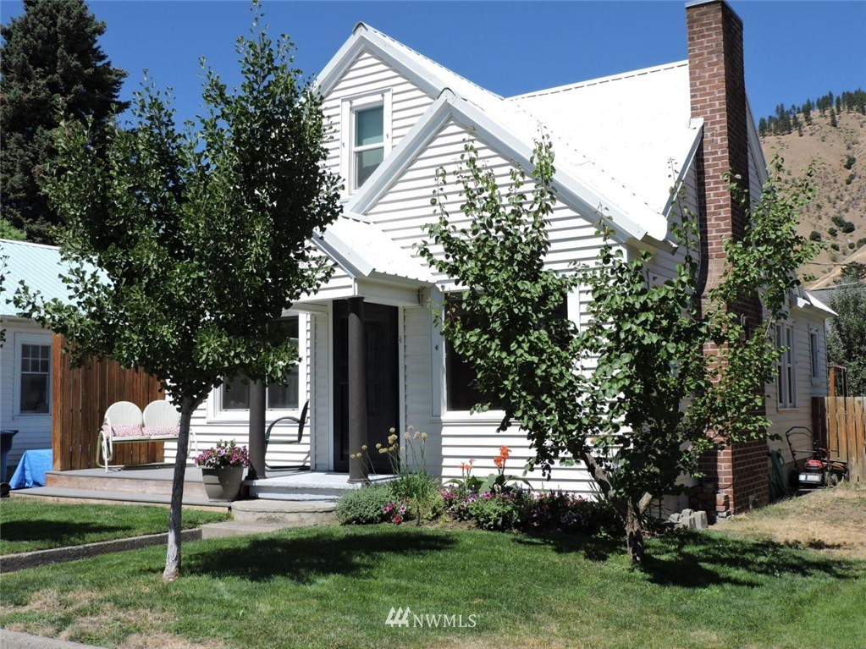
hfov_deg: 46.8
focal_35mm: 40
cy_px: 324
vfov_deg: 36.0
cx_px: 433
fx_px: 1001
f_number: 3.3
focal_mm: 7.1
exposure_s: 1/1250
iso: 100
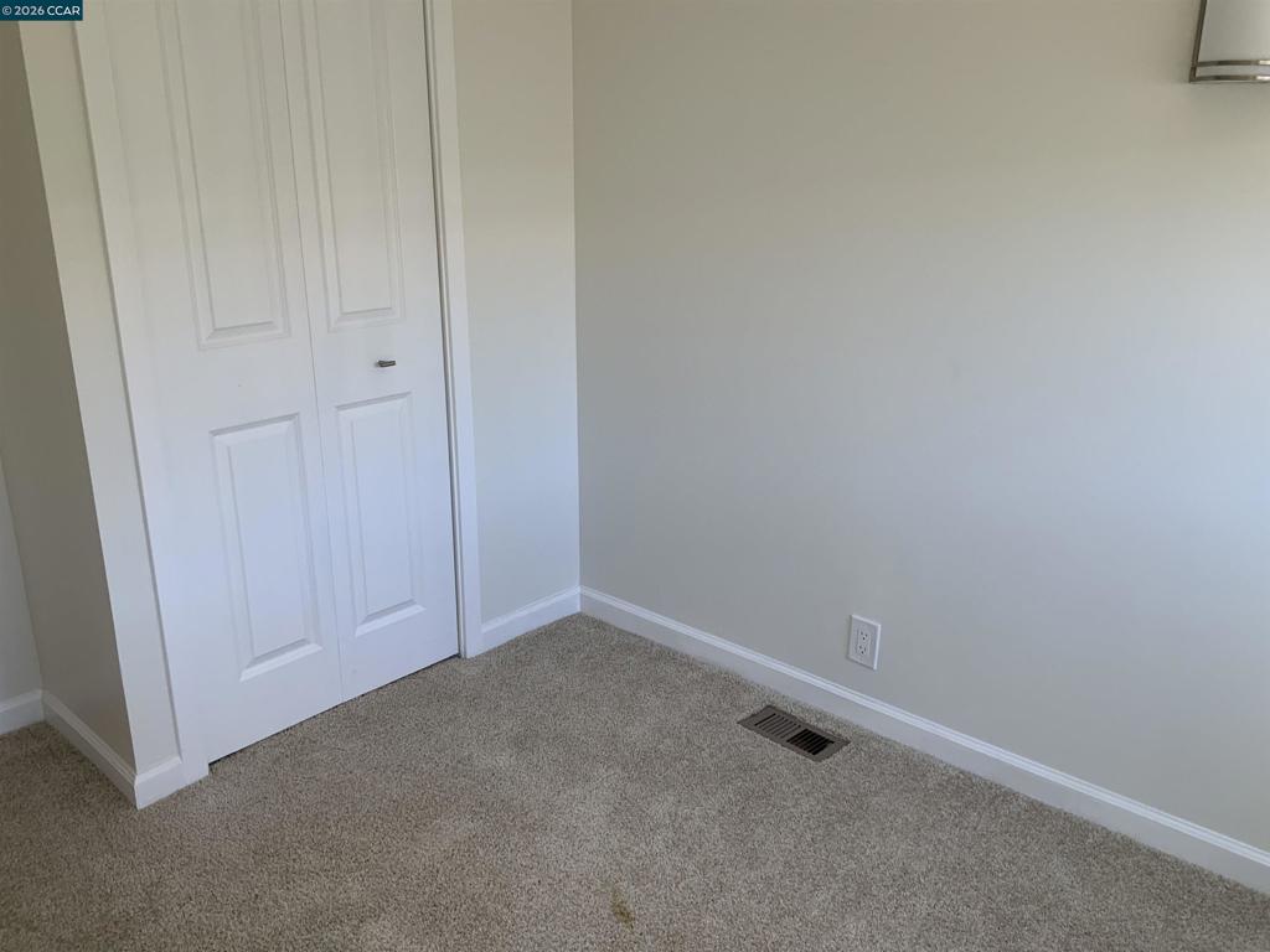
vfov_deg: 48.2
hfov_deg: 61.7
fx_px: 1064
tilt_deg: -17.8
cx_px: 635
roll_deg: -0.1
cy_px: 476
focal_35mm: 29
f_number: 1.8
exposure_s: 1/120
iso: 40
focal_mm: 3
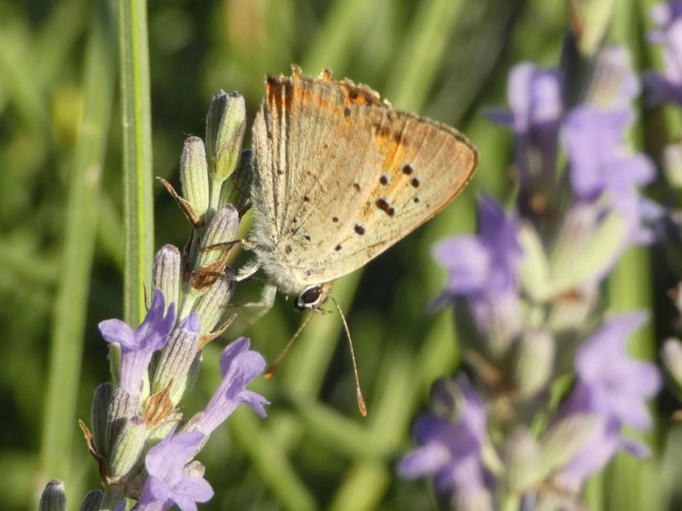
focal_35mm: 149
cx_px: 339
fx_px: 2935
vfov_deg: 10.0
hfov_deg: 13.3
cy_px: 253
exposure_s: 1/80
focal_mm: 26.3
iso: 80
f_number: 5.4
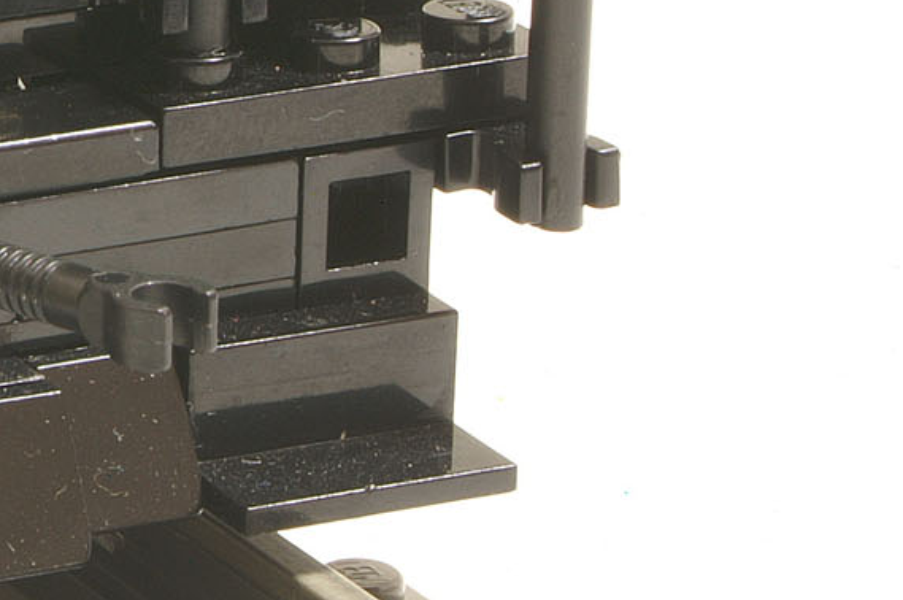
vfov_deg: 5.7
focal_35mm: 238
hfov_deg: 8.5
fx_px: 5963
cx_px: -321
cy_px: 5
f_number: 29
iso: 100
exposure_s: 20
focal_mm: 50
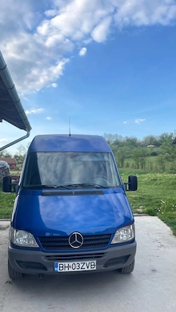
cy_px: 156
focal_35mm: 29
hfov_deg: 40.2
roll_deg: -0.4
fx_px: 241
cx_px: 85
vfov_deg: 66.1
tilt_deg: +5.5
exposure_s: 1/205
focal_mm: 4.2
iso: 32
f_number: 1.6
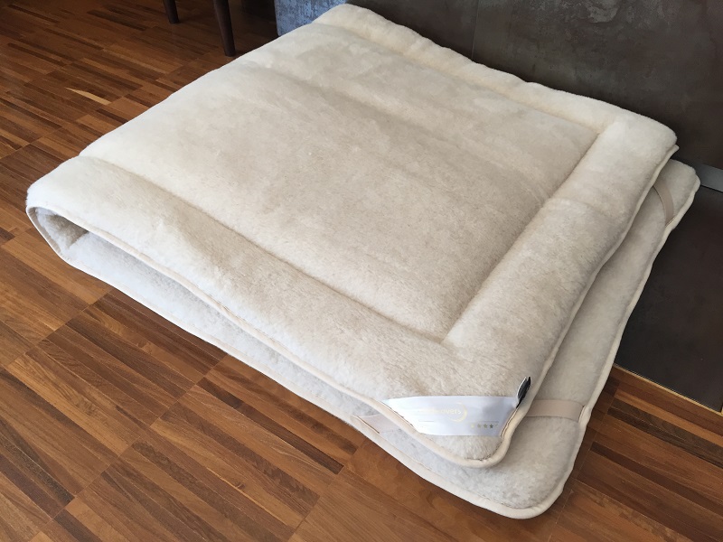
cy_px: 271
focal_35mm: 29
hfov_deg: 61.7
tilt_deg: -44.1
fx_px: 606
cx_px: 362
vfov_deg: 48.2
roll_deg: +1.3
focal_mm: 4.15
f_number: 2.2
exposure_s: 1/33
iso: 32
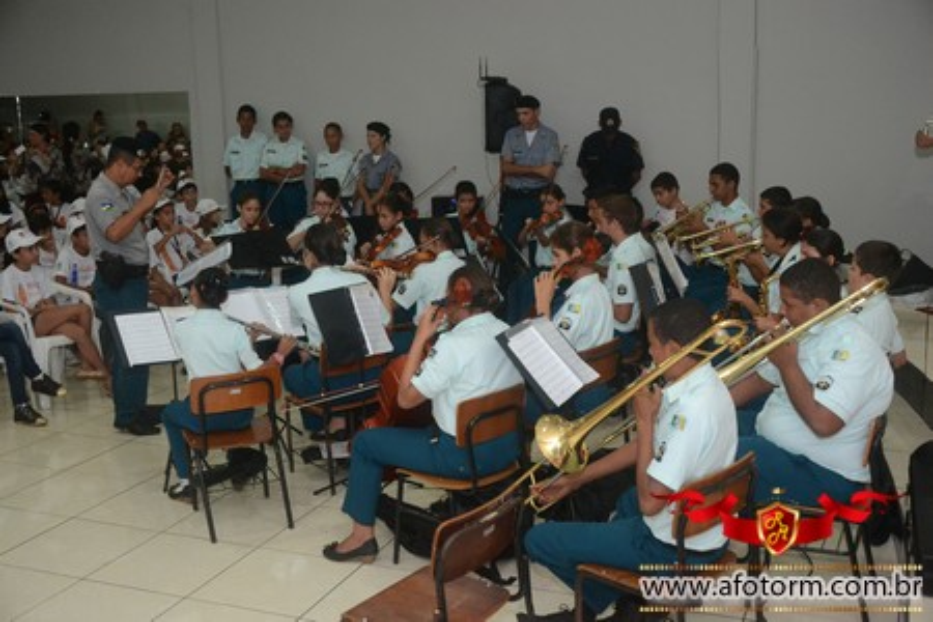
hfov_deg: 46.4
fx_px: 1088
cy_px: 311
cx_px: 466
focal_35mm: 42
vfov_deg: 31.9
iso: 1600
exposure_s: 1/125
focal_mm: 28
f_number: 4
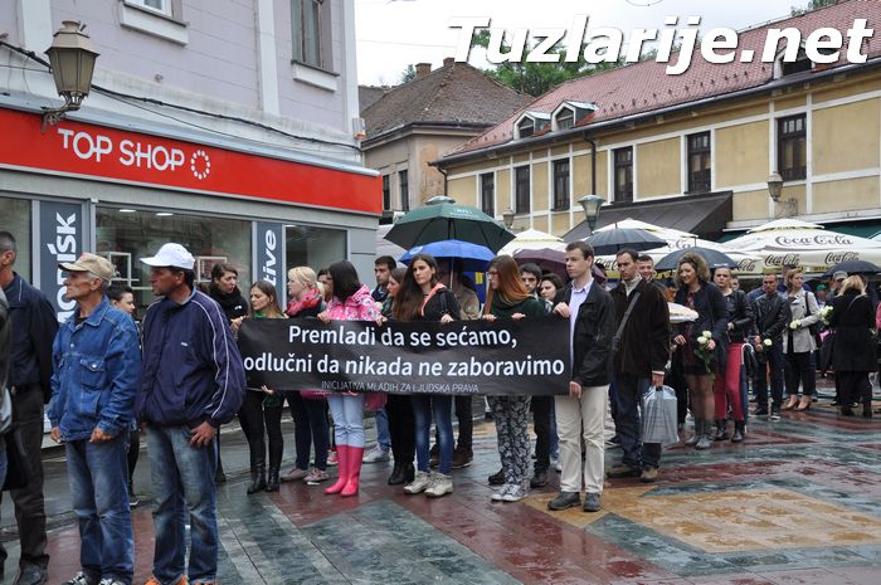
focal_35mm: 45
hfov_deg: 43.6
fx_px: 1100
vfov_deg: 29.8
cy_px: 292
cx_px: 440
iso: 200
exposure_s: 1/180
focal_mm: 30
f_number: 6.7
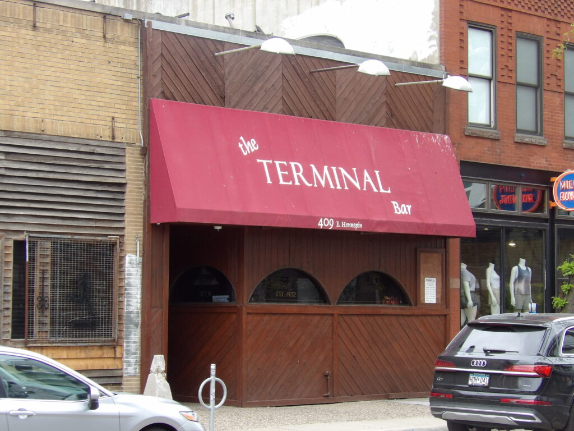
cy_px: 216
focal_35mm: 85
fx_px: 1409
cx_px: 287
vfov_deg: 17.4
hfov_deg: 23.0
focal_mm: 15.3
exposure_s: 1/100
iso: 125
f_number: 4.1
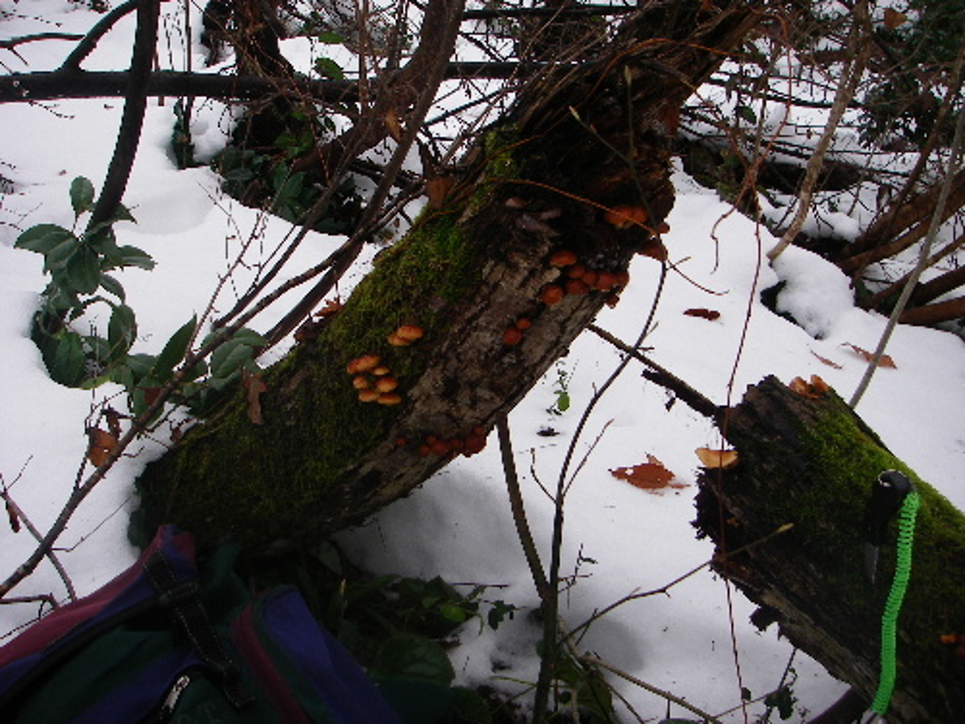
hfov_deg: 49.0
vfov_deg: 37.7
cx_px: 482
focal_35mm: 38
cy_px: 362
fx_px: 1059
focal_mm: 6.3
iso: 64
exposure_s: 1/50
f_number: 3.3
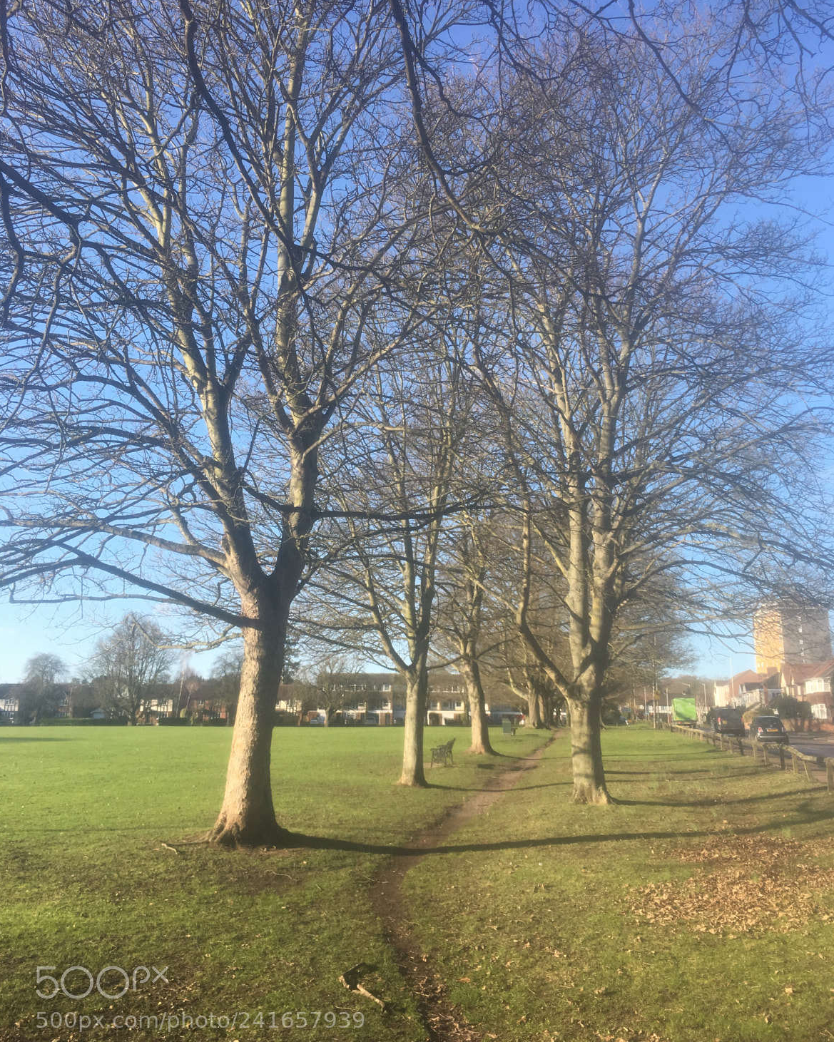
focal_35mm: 31
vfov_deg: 57.2
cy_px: 506
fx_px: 956
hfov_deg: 47.1
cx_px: 419
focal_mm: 4.15
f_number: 2.2
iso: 25
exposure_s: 1/516
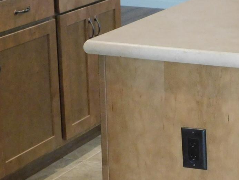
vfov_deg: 11.2
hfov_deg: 14.8
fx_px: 918
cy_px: 88
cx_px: 155
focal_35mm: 133
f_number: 3.7
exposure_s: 1/25
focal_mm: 8
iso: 400
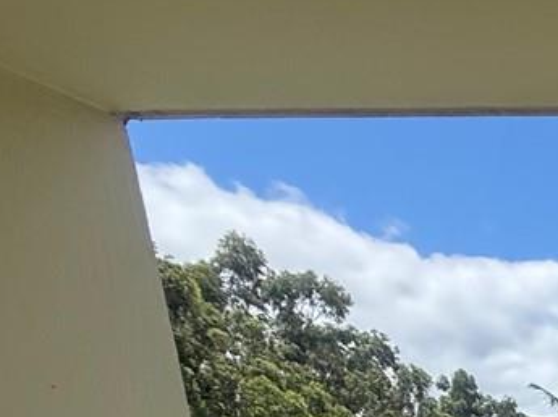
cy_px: 808
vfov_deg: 17.2
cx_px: 1190
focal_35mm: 65
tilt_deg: -12.2
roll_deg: +0.4
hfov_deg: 17.5
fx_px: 1047
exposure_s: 1/1105
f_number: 2.2
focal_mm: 2.22
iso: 64
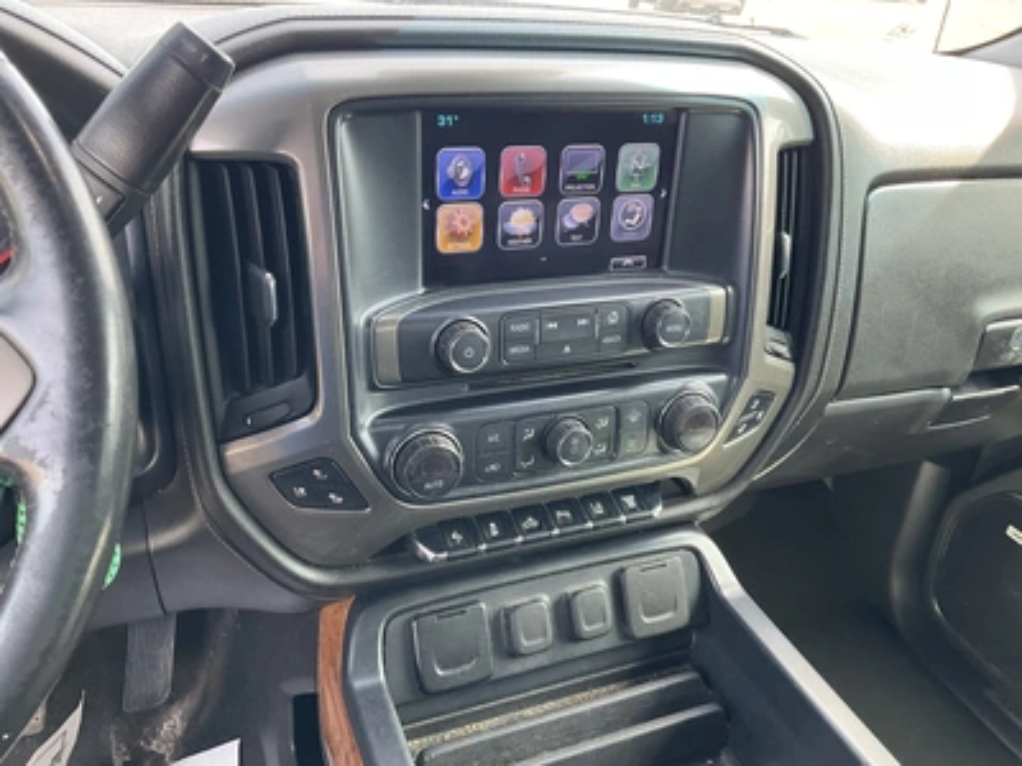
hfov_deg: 61.7
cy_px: 383
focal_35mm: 29
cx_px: 511
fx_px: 856
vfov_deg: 48.2
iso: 64
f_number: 1.8
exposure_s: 1/122
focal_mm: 3
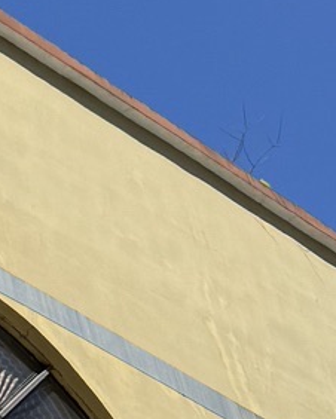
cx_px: -605
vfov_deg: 11.5
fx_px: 2061
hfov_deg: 8.2
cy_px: 371
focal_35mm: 166
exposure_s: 1/2959
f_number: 1.78
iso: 80
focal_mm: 6.76
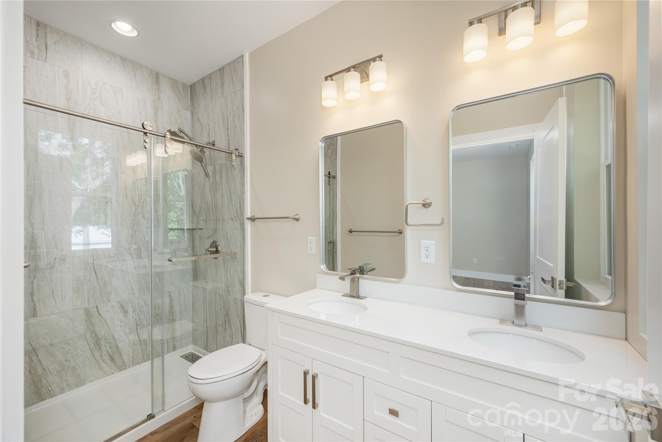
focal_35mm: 14
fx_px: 258
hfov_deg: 104.2
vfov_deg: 81.3
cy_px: 221
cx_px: 331
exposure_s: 1/200
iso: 320
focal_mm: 14
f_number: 7.1
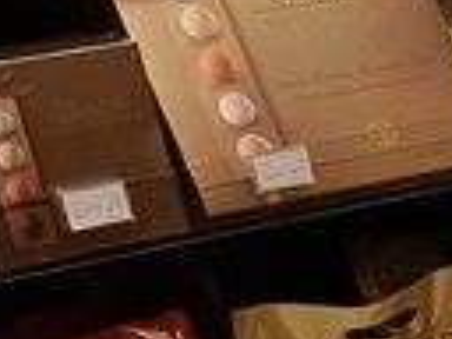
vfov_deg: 6.7
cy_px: 968
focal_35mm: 203
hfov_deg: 7.6
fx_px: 2651
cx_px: 1638
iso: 50
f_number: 1.7
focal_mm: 4.32
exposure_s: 1/156
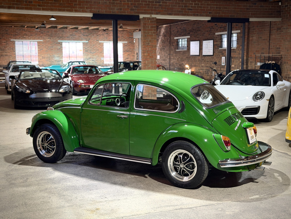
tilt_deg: -6.9
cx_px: 146
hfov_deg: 39.7
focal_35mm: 48
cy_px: 110
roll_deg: -0.2
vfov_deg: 30.3
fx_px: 404
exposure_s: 1/33
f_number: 1.78
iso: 320
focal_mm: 6.76
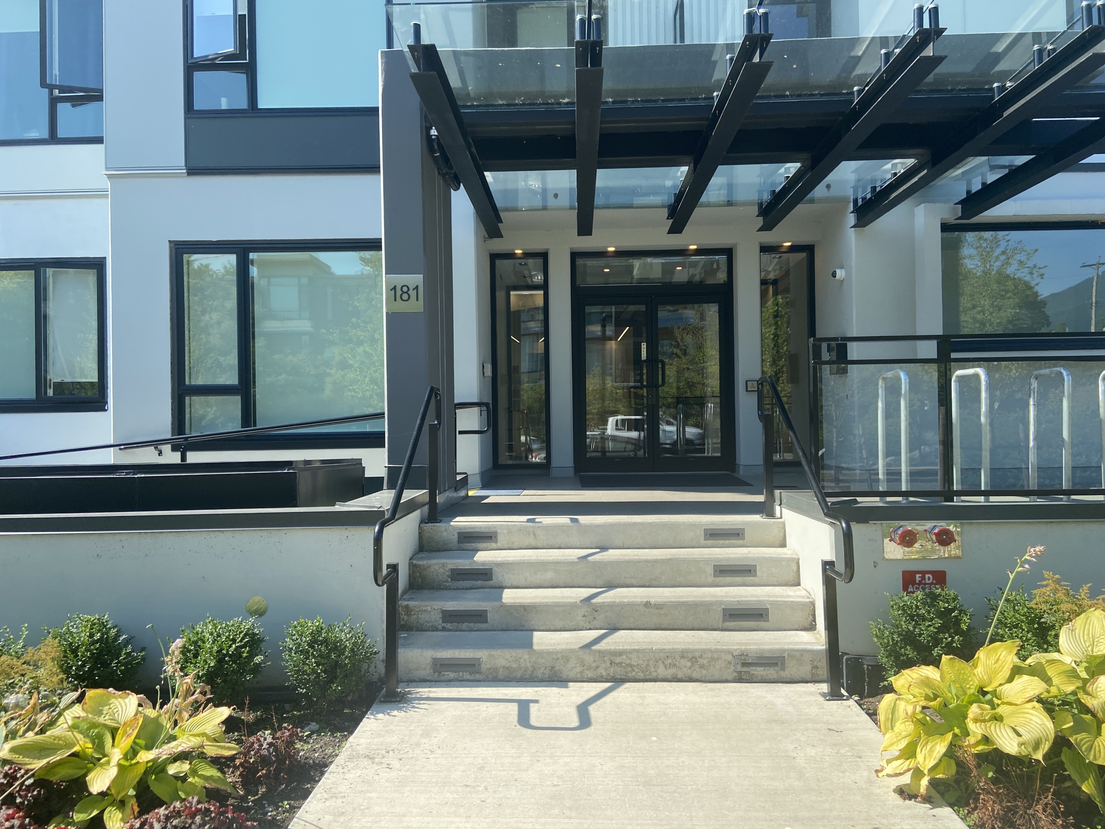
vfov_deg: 53.1
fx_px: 830
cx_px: 552
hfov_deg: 67.3
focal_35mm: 26
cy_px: 414
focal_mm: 4.25
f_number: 1.8
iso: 32
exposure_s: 1/1082
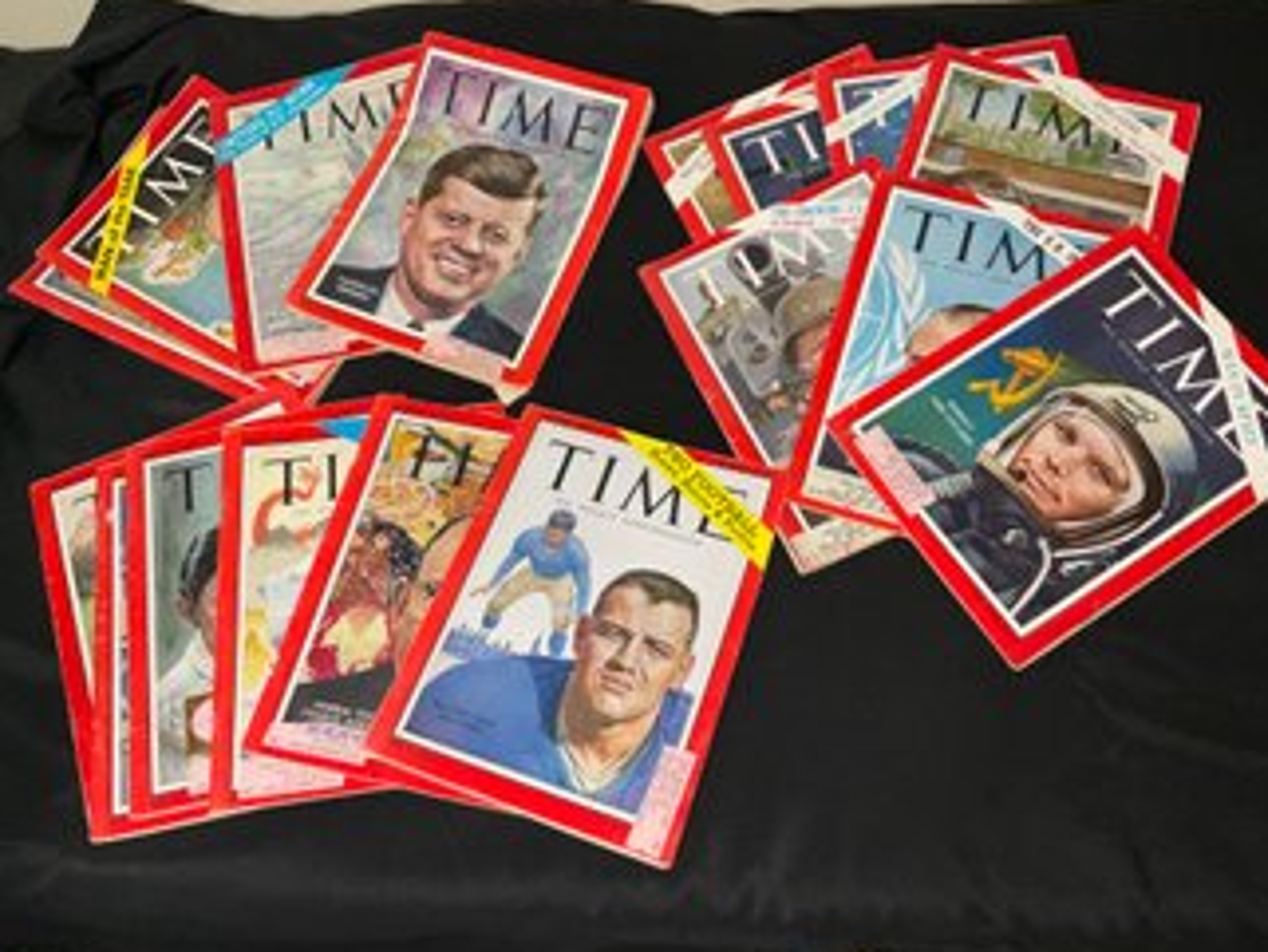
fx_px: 1136
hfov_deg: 58.3
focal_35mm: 31
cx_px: 642
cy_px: 468
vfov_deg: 45.5
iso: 40
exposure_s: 1/60
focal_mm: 3
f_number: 1.8
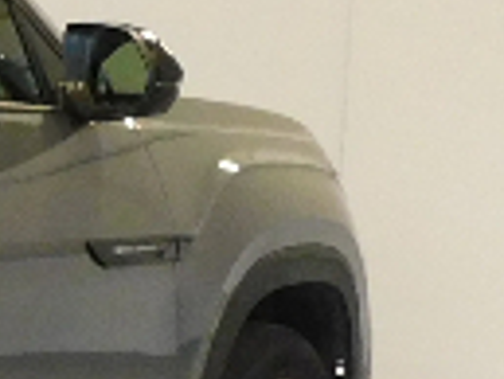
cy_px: 313
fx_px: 2652
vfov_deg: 8.2
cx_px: -891
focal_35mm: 182
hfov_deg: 9.2
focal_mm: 4
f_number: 3
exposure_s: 1/20
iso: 400
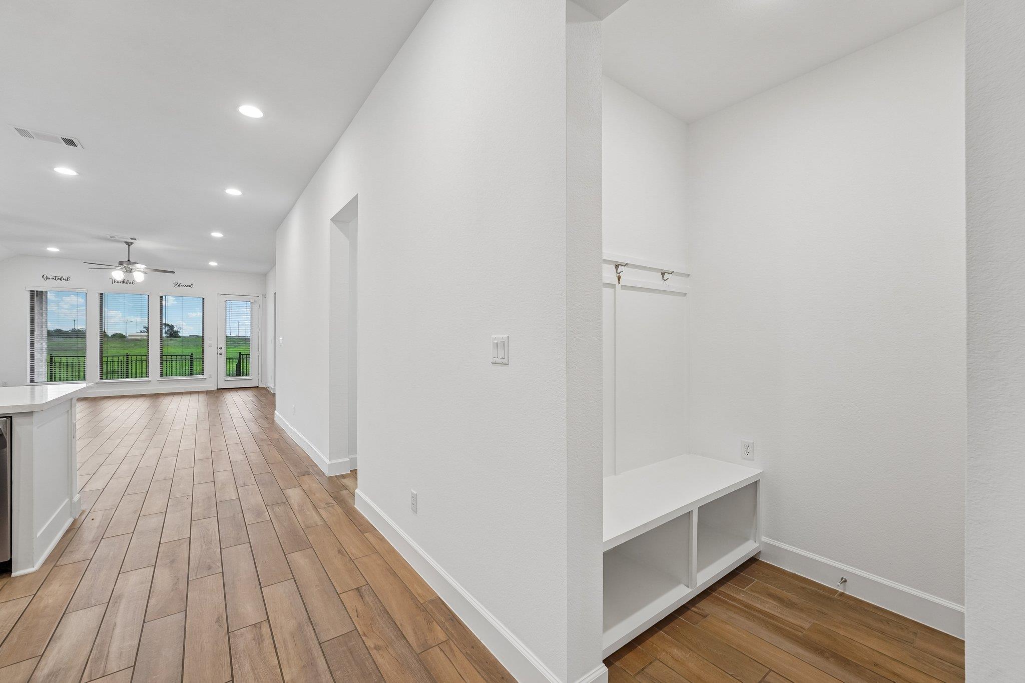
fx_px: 399
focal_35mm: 14
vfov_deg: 81.2
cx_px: 512
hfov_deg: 104.3
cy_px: 342
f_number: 8
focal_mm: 14
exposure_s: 1/20
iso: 400
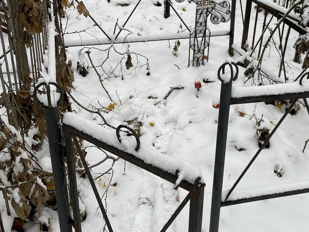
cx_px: 199
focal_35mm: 43
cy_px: 90
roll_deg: -2.5
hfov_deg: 43.4
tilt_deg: -21.6
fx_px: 384
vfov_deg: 33.5
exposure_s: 1/194
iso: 32
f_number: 1.6
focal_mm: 4.2
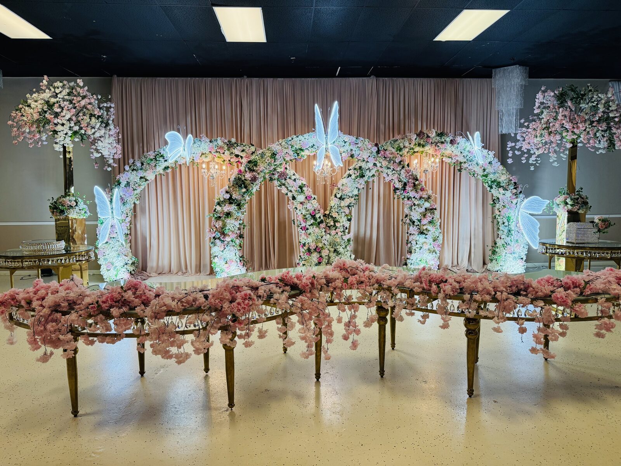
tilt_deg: -4.9
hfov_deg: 71.6
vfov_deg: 56.8
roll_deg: +0.4
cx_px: 310
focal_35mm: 24
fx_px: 431
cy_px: 233
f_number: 1.78
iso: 125
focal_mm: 6.76
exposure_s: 1/120
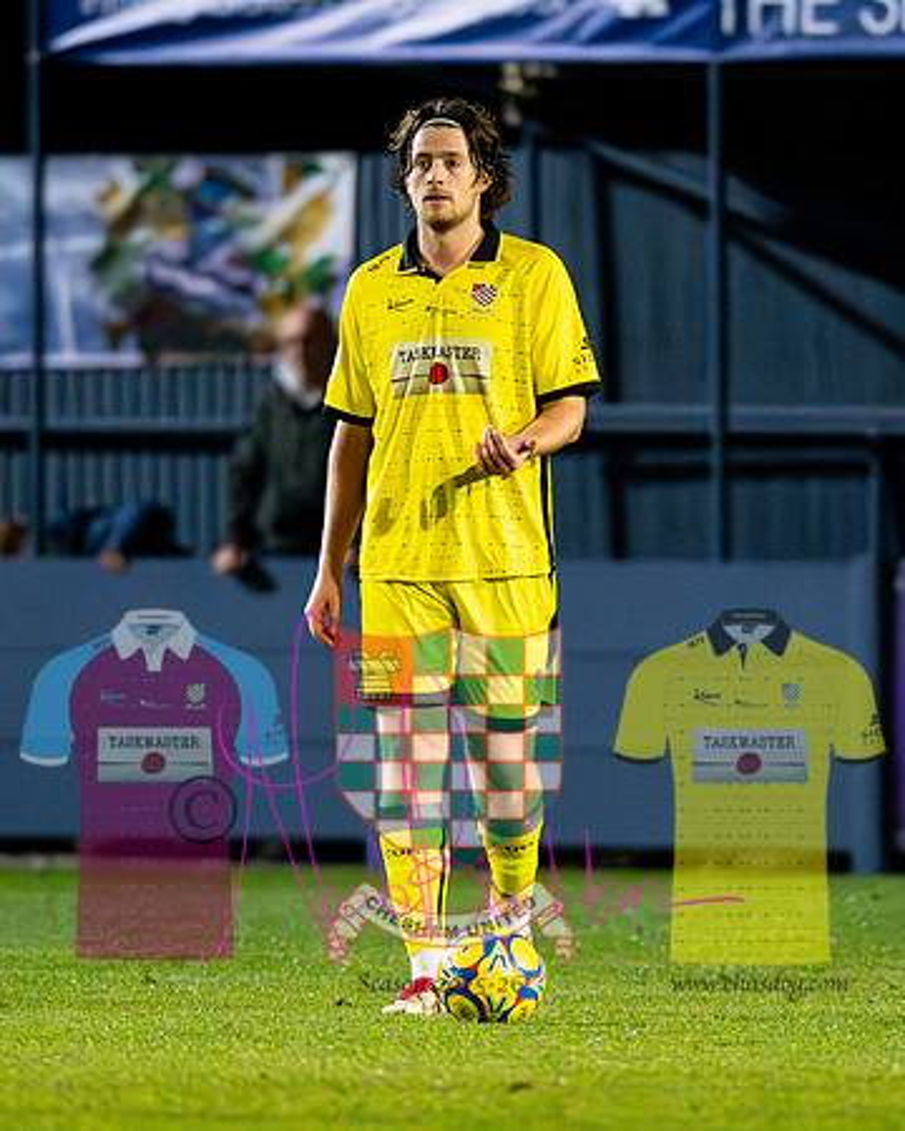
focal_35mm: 843
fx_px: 28232
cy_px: 662
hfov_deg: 1.8
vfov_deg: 2.3
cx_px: 451
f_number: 2.8
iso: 8000
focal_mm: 300
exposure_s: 1/1250
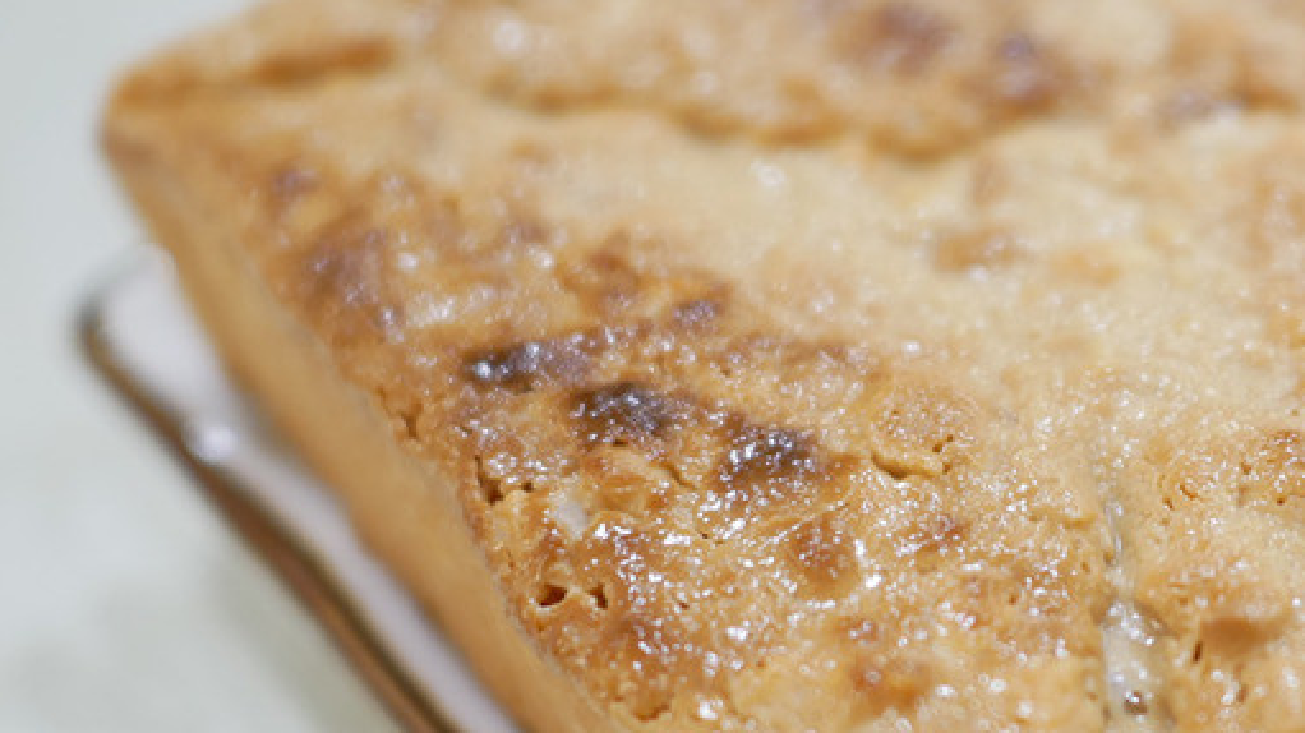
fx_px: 2214
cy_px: 506
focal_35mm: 64
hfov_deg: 31.8
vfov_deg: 18.7
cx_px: 1088
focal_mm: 15
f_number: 1.7
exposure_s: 1/60
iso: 400
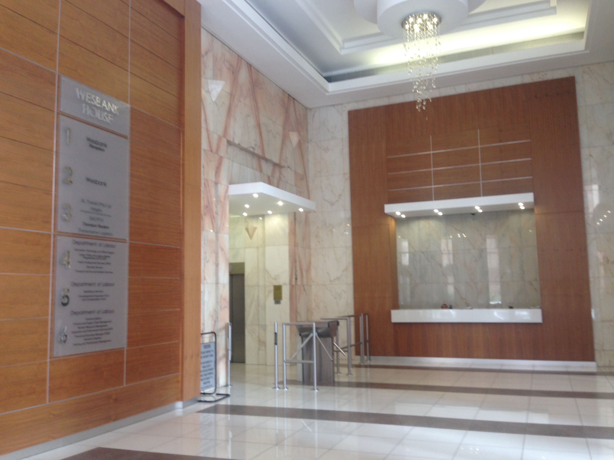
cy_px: 230
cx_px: 307
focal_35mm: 33
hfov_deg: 55.4
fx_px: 585
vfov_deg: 42.9
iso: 50
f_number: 2.4
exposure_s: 1/20
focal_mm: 4.12
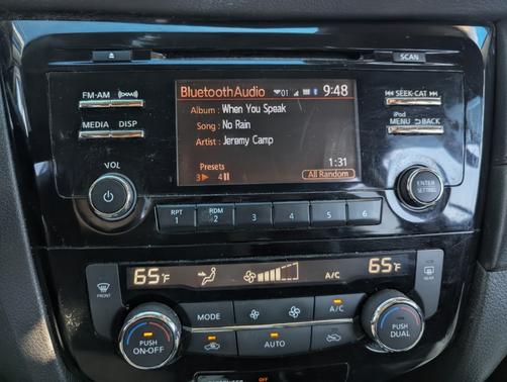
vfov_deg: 56.9
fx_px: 352
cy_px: 191
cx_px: 254
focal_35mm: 24
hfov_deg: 71.5
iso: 164
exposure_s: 1/115
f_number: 1.85
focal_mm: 6.81
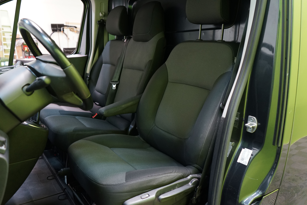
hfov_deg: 61.9
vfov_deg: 43.6
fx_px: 256
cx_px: 154
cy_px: 102
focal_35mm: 30
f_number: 3.5
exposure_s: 1/30
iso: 1600
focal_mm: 30
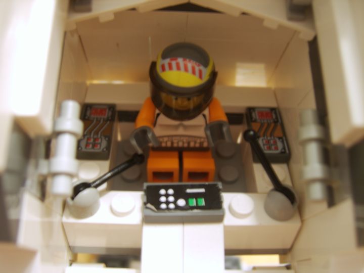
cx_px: 182
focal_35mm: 31
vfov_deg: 45.4
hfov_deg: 58.4
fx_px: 326
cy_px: 136
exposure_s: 1/2
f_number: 2.7
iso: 71
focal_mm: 8.13
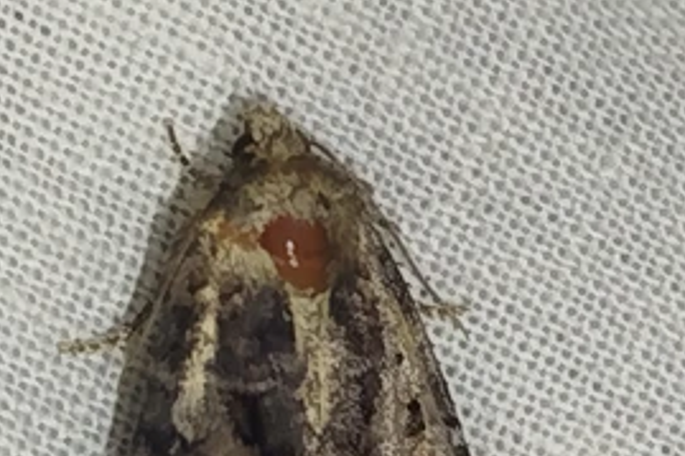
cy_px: 423
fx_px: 4374
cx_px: 446
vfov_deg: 6.0
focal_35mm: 230
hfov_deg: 9.0
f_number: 1.7
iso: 100
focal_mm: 5.31
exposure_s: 1/100
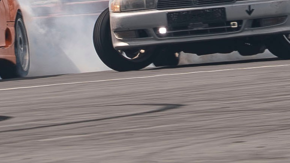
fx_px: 8259
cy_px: -13
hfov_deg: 2.0
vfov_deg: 1.1
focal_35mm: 1074
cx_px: 219
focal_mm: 135
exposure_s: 1/125
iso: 100
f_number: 10
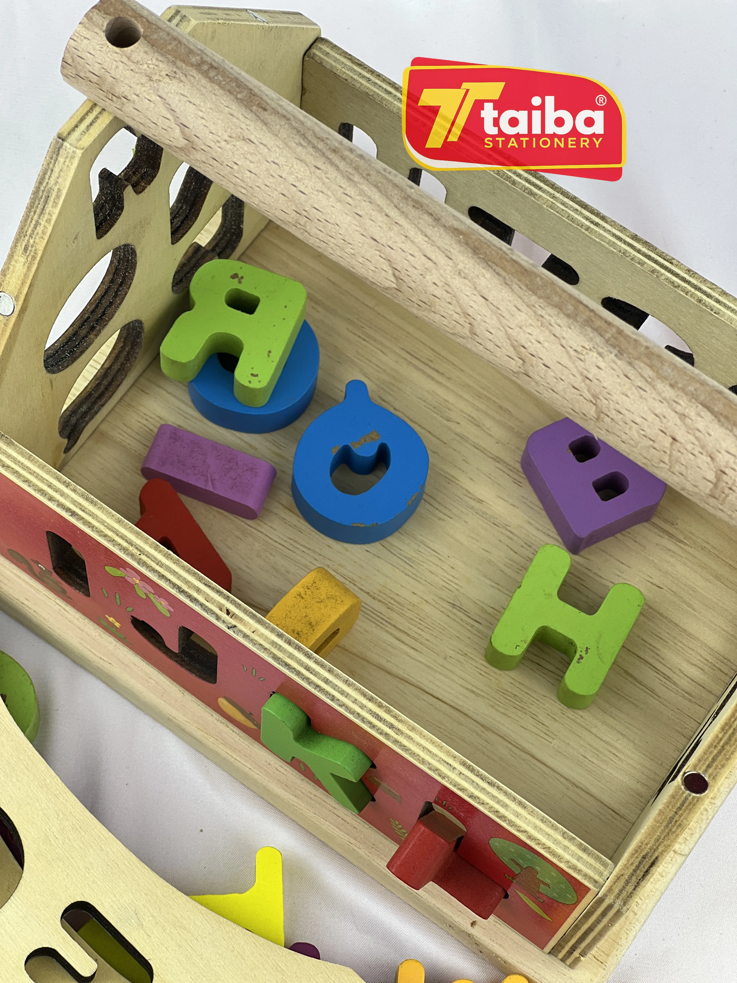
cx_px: 368
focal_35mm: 77
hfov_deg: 19.1
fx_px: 2186
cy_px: 492
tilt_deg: -68.7
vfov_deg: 25.3
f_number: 2.8
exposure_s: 1/107
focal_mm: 9
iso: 20
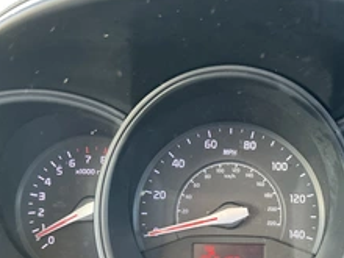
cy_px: 202
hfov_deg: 36.8
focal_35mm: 51
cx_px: 245
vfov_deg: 28.0
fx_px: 507
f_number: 1.8
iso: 125
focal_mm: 3
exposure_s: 1/51
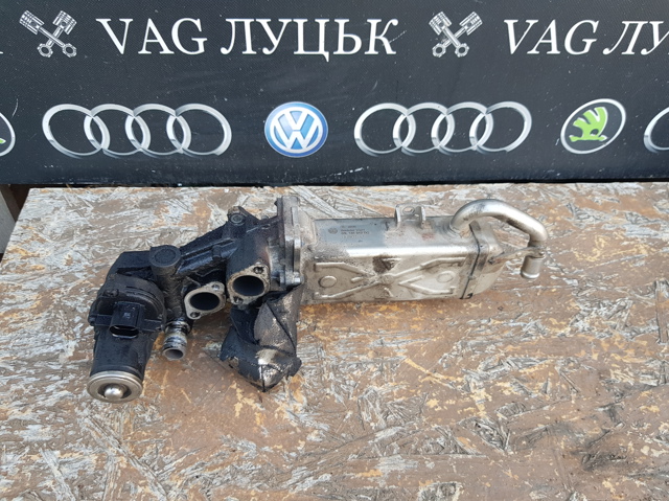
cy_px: 250
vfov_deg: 53.0
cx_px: 334
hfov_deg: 67.3
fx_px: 502
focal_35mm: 26
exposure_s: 1/100
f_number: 1.7
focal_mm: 4.2
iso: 50
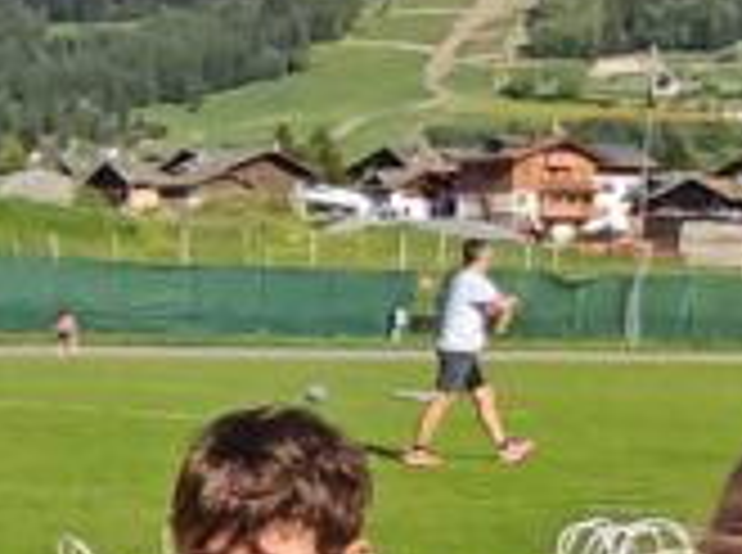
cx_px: -661
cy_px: 545
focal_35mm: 112
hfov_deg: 14.9
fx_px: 2396
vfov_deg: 13.0
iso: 50
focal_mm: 1.82
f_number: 2
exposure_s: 1/1600
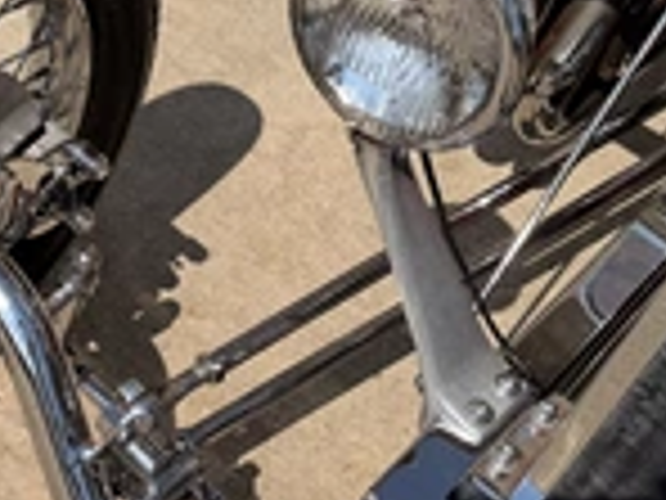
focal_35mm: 65
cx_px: 27
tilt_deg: -56.6
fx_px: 1251
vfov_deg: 22.6
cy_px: 203
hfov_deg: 28.3
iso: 80
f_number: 1.78
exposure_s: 1/8130
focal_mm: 6.76
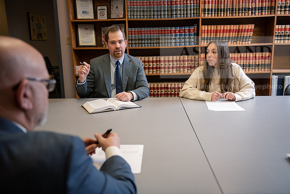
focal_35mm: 34
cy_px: 97
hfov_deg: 55.8
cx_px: 145
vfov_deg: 38.9
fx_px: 274
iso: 800
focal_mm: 34
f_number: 3.2
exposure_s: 1/125
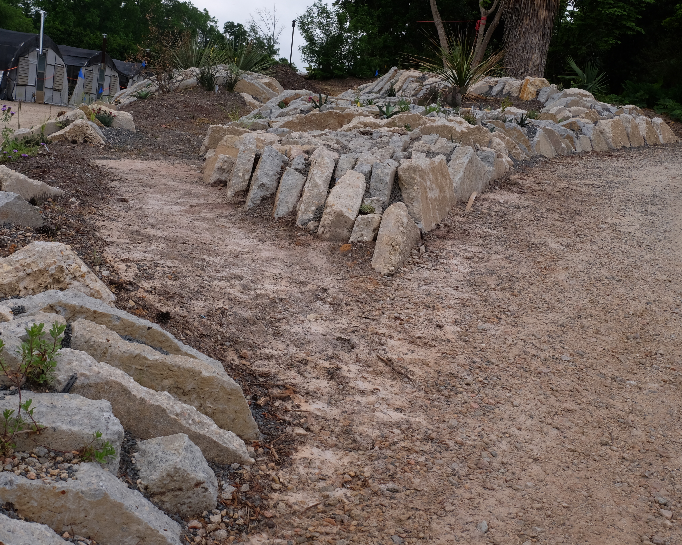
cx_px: 312
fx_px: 969
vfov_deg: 31.5
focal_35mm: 48
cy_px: 276
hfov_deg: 38.8
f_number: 10
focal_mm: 27.9
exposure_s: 1/60
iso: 500
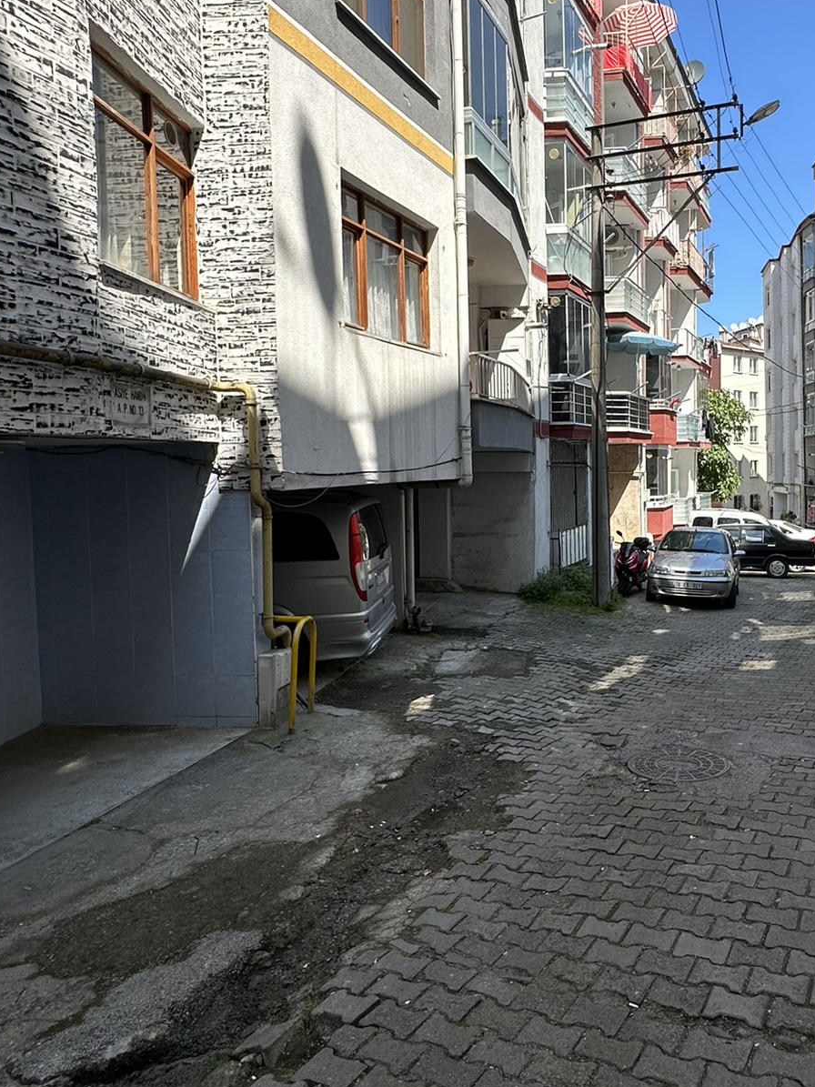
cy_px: 488
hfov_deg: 55.9
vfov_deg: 71.4
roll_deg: -0.1
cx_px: 528
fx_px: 754
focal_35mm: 24
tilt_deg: -0.5
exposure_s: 1/1103
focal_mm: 2.22
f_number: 2.2
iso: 40
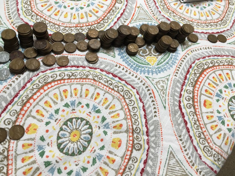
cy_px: 88
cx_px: 118
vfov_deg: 48.2
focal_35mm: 29
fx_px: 197
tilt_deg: -63.7
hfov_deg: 61.7
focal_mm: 4.15
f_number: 2.2
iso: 40
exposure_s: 1/30
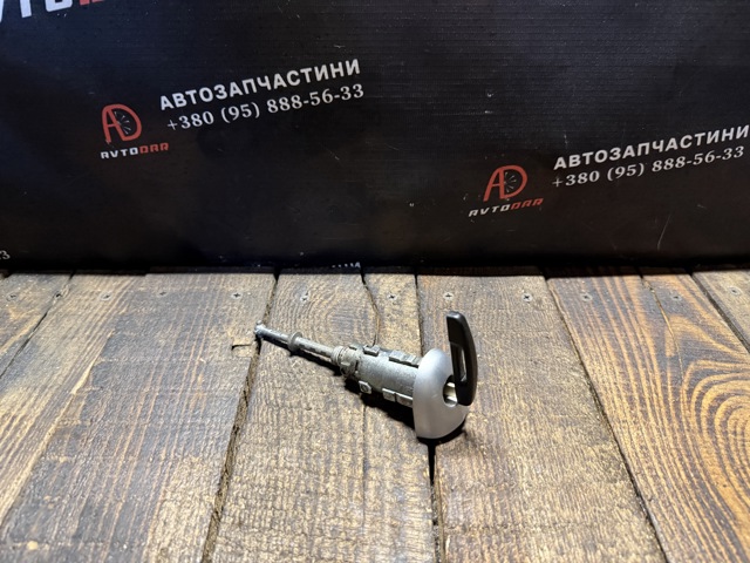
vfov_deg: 56.8
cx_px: 375
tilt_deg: -33.6
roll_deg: +0.8
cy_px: 282
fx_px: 520
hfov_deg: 71.6
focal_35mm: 24
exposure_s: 1/33
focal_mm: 6.76
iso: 640
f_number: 1.78
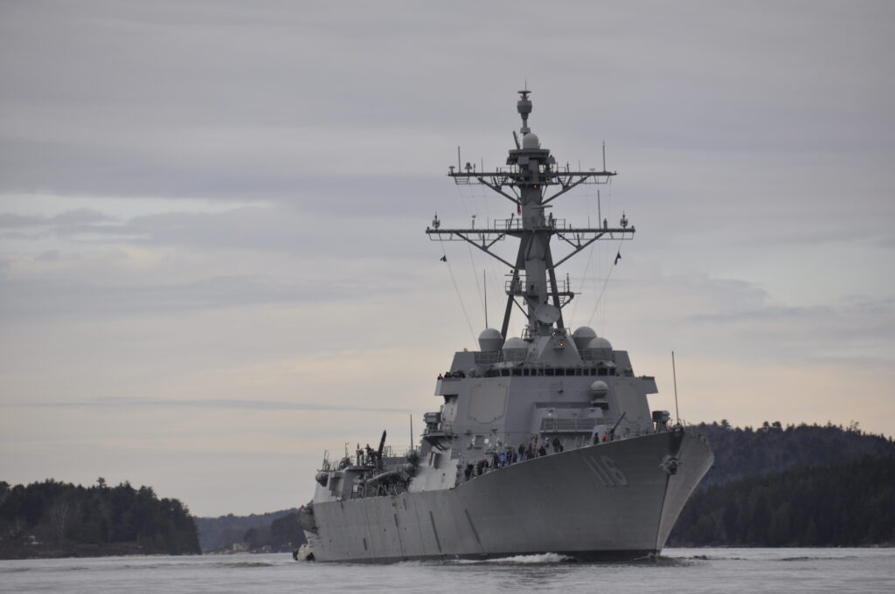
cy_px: 297
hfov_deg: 6.9
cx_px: 448
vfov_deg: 4.6
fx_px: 7449
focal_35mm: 300
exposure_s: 1/640
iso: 200
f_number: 6.3
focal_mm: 200
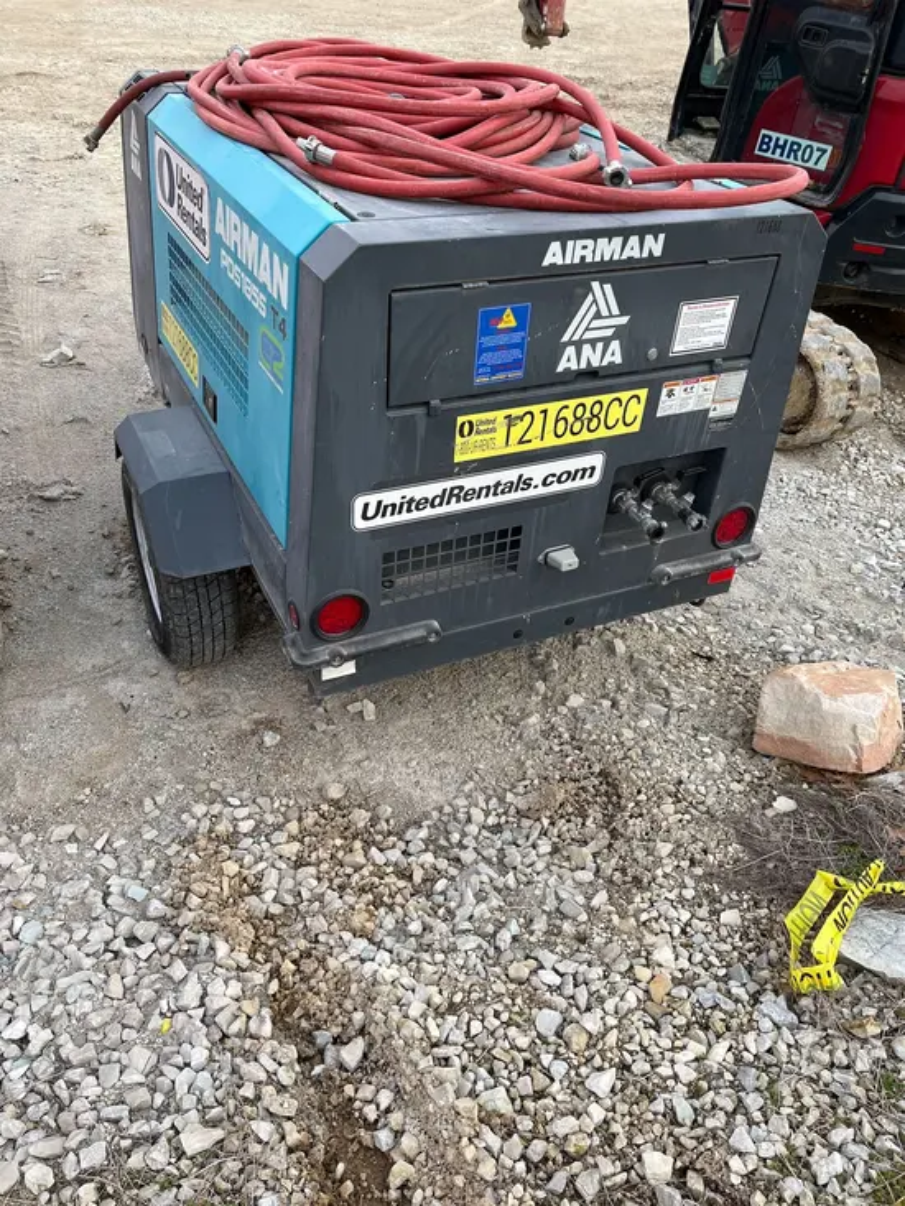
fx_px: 906
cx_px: 452
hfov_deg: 53.1
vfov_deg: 67.3
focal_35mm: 26
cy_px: 603
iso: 50
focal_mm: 5.1
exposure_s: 1/297
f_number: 1.6
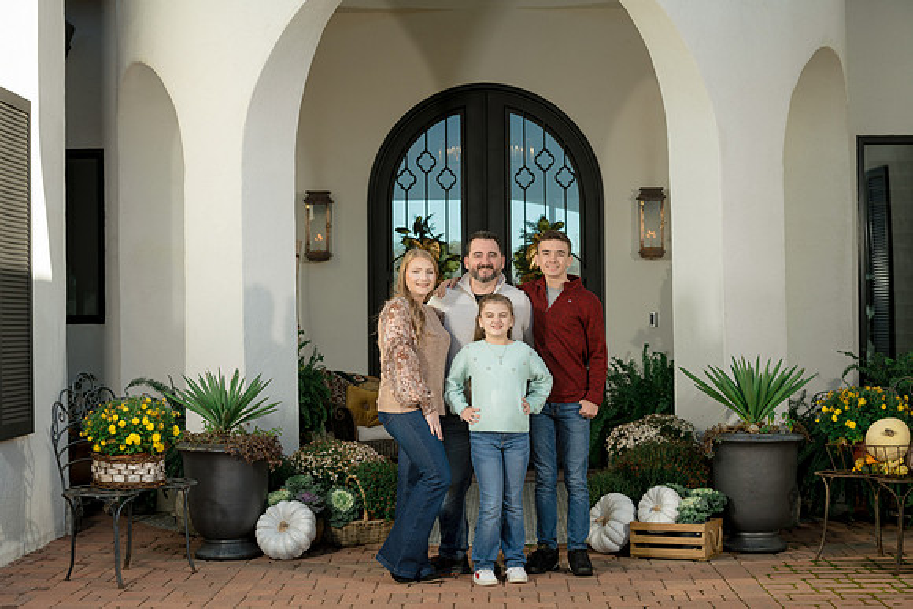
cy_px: 304
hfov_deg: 28.8
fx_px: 1776
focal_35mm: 70
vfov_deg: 19.5
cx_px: 456
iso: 160
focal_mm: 70
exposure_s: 1/250
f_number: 7.1
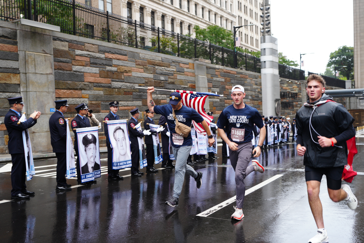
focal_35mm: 38
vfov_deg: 35.1
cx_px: 182
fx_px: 384
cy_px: 122
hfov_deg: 50.7
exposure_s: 1/160
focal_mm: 38
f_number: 4
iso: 400
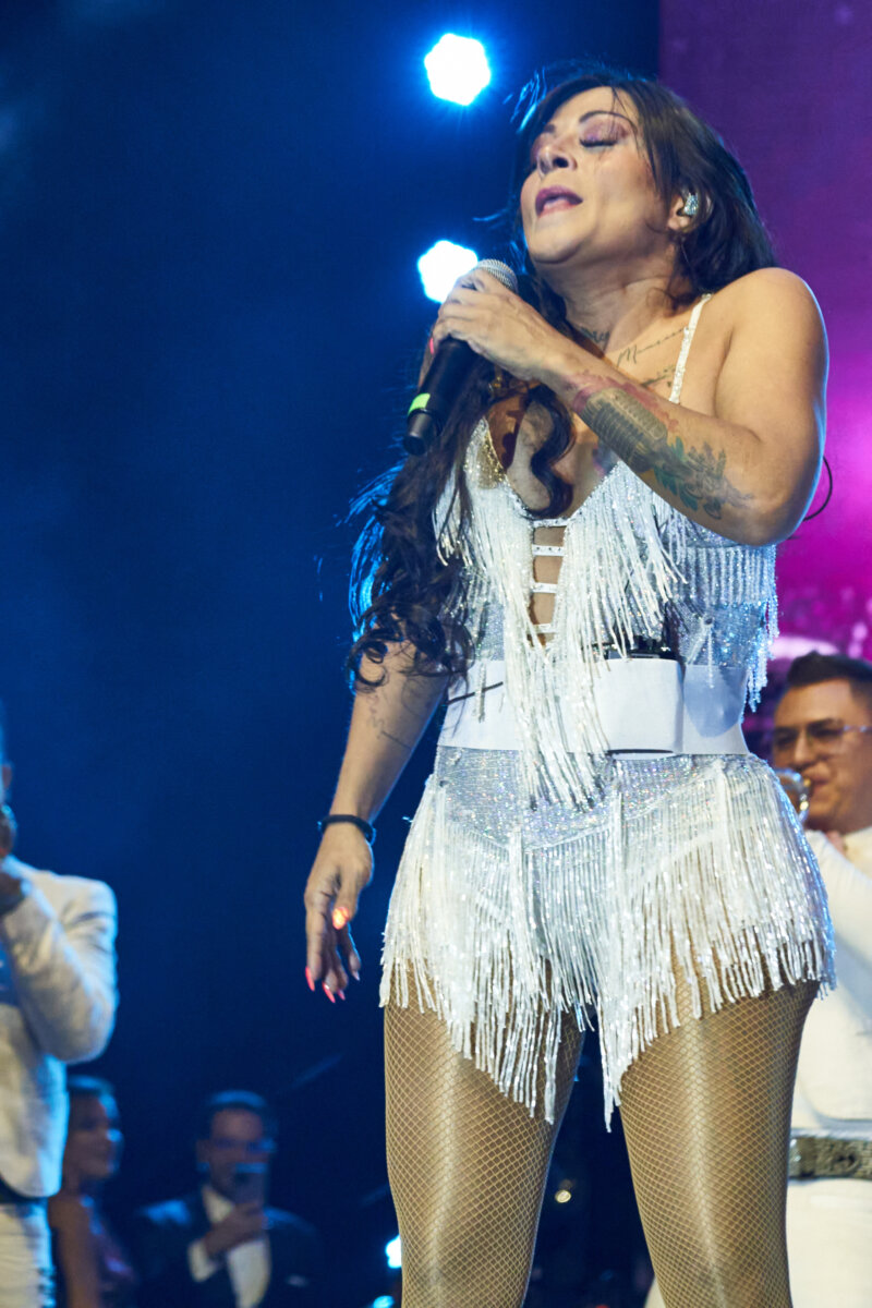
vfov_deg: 13.1
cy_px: 654
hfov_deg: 8.7
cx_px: 436
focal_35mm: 157
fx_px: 5704
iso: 8000
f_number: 5.6
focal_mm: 105
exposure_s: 1/250
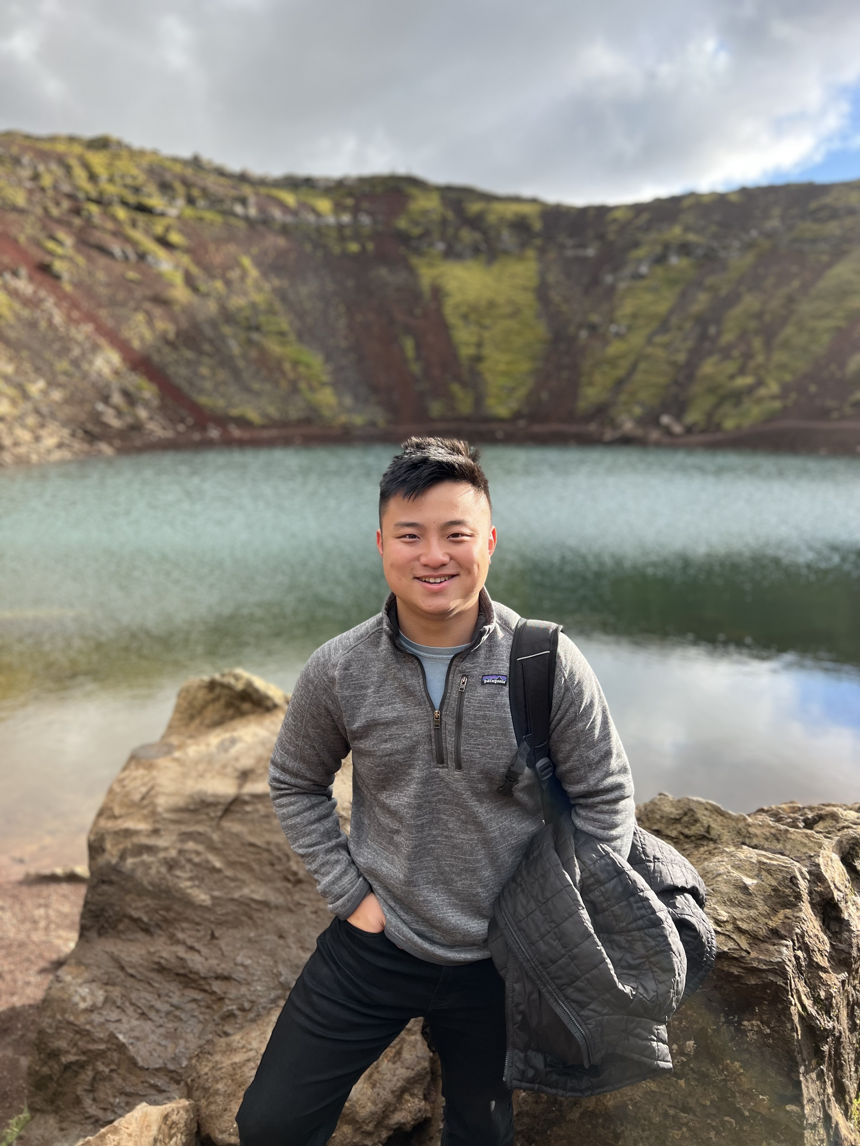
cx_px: 430
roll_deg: -0.5
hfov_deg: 53.1
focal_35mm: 26
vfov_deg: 67.3
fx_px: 861
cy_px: 573
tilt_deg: -10.0
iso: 50
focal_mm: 5.7
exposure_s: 1/909
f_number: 1.5
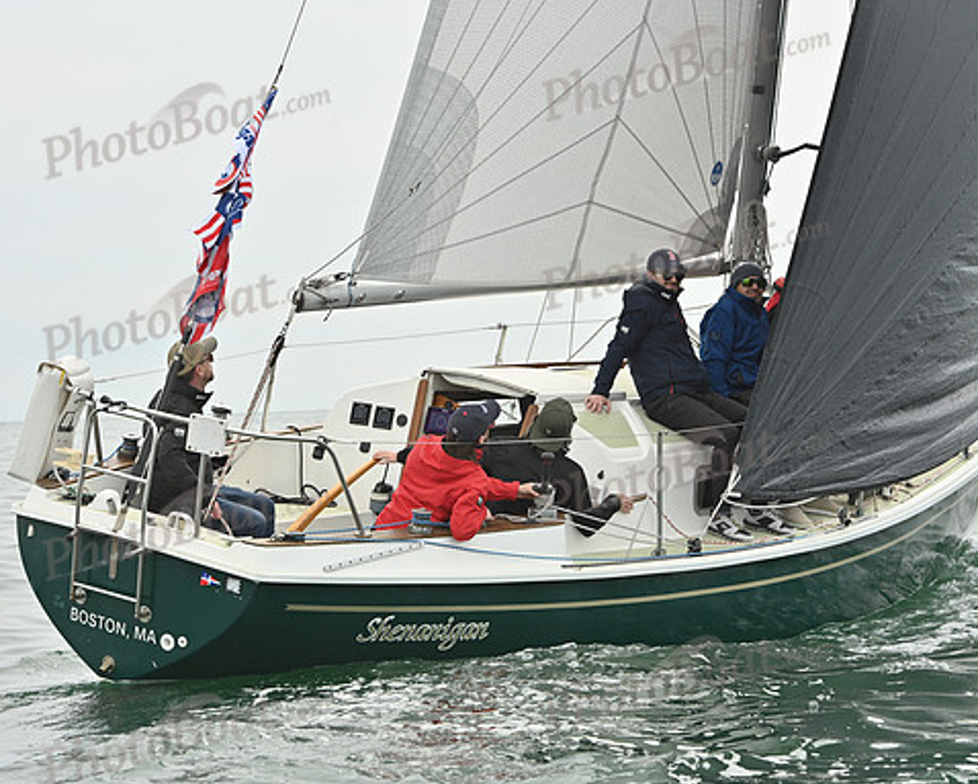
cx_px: 438
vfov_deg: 11.7
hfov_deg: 14.6
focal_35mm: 132
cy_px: 392
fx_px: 3823
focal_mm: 116
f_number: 9
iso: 320
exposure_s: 1/800
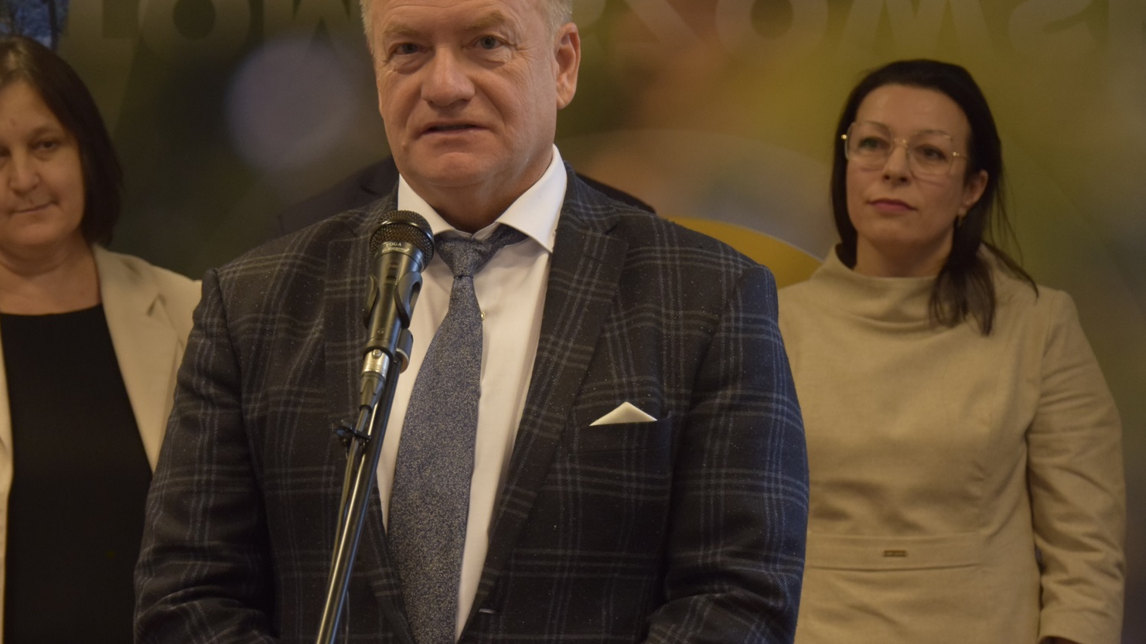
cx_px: 498
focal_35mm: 140
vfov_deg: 8.7
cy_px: 347
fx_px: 4253
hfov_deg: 15.3
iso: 1100
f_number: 5.3
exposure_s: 1/60
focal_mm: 66
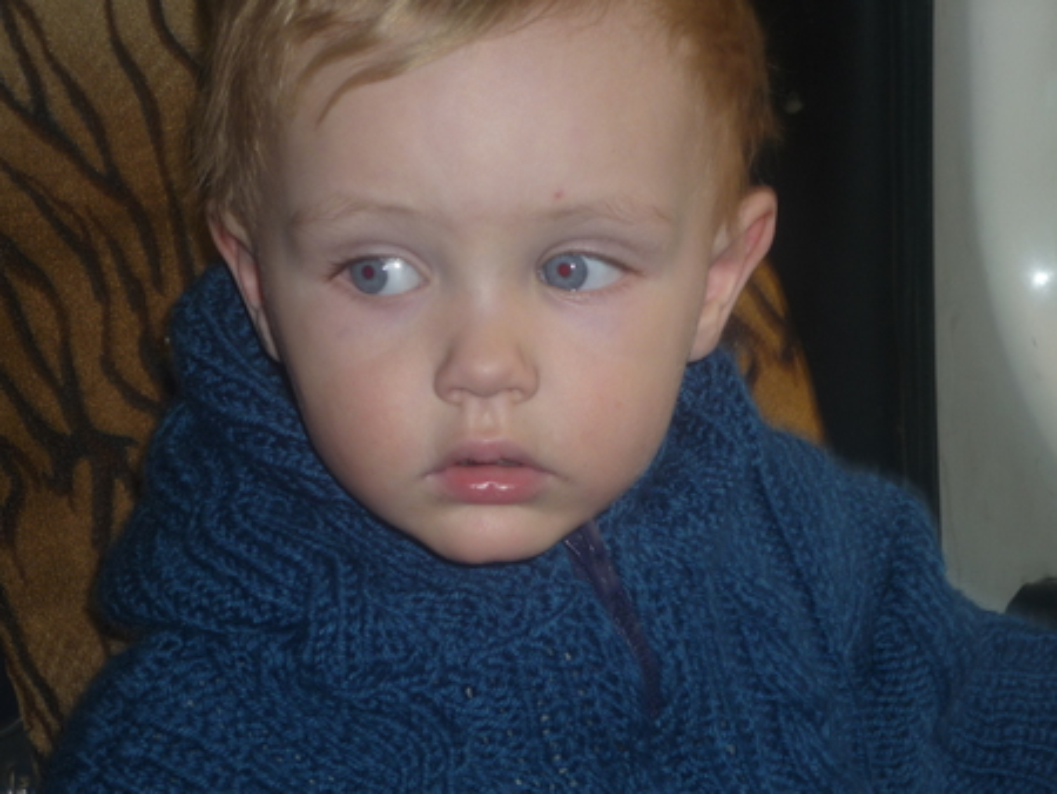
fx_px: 3055
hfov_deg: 19.6
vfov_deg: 14.8
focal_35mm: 100
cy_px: 397
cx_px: 528
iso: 100
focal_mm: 16.5
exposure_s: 1/60
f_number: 5.1
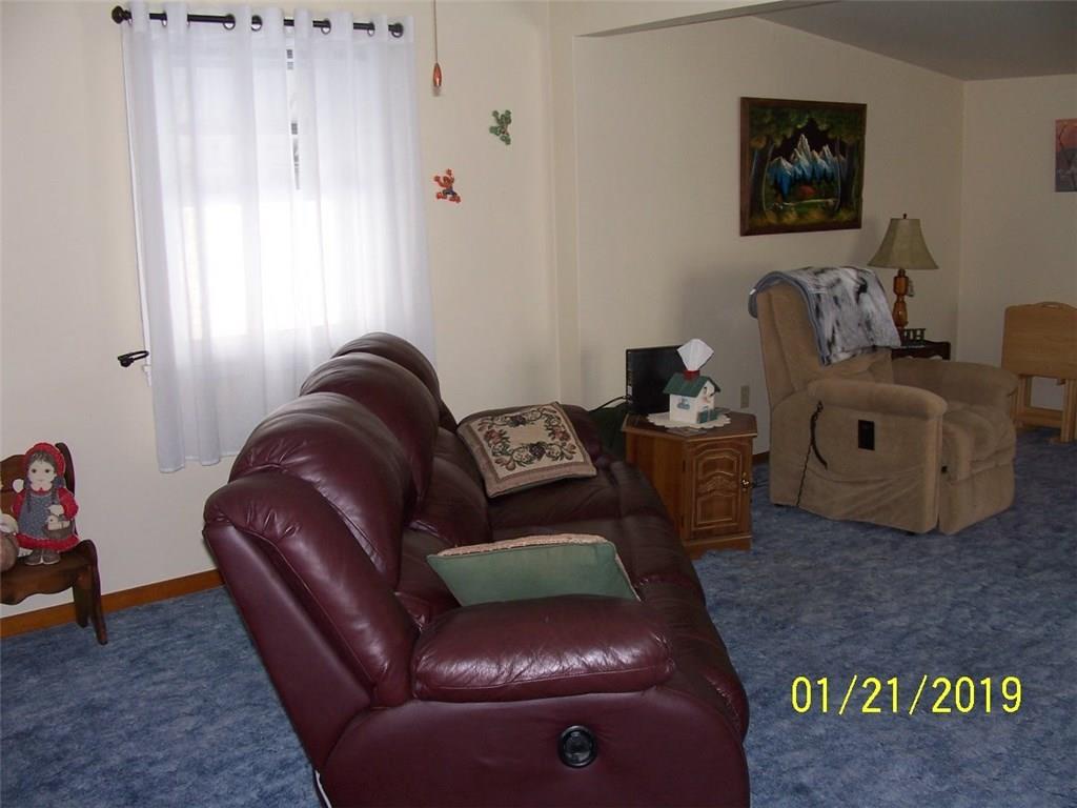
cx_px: 538
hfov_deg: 52.6
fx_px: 1089
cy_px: 404
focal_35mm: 35
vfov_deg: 40.7
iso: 80
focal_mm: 6
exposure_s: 1/60
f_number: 2.8
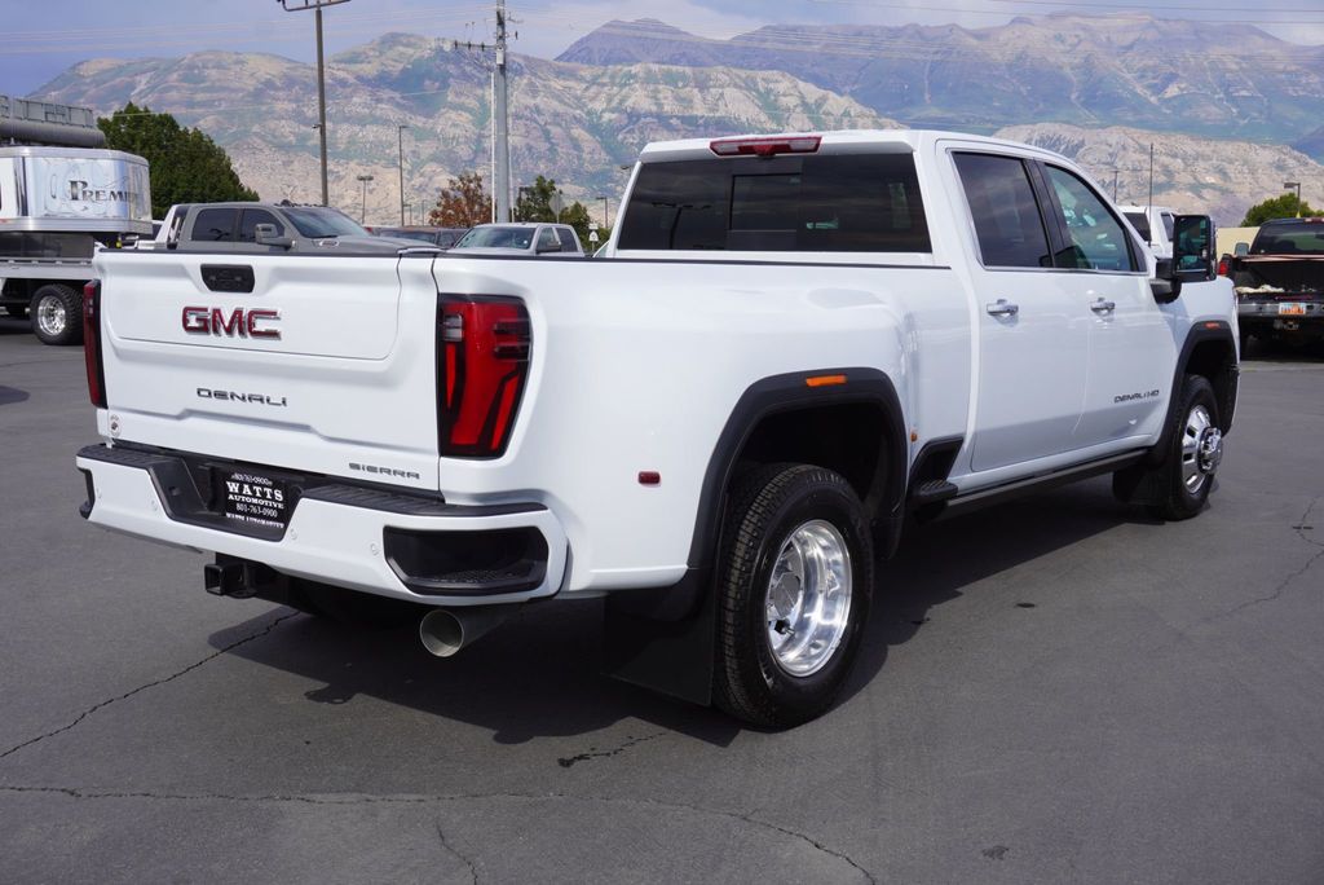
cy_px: 442
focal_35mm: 38
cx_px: 662
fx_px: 1380
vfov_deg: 35.5
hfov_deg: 51.3
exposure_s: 1/160
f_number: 11
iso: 100
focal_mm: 25
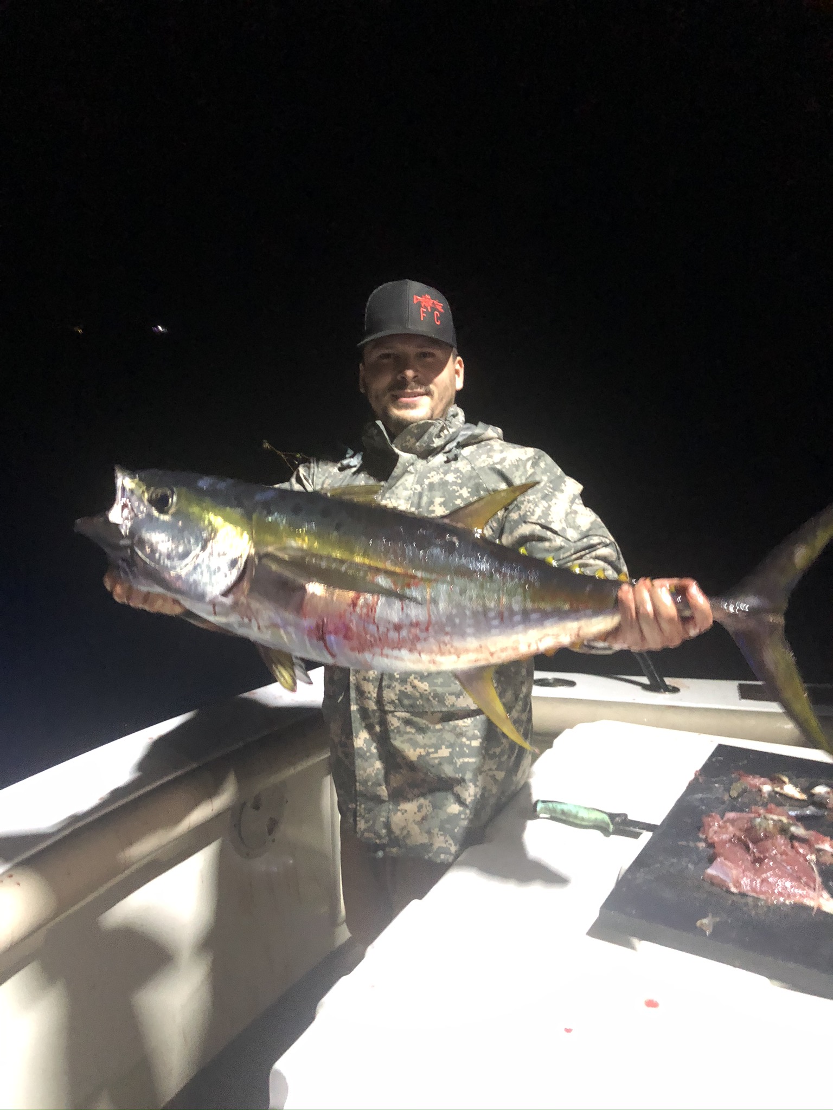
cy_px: 555
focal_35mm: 28
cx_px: 416
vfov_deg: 63.4
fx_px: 898
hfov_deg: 49.7
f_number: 1.8
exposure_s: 1/4
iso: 160
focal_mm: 3.99
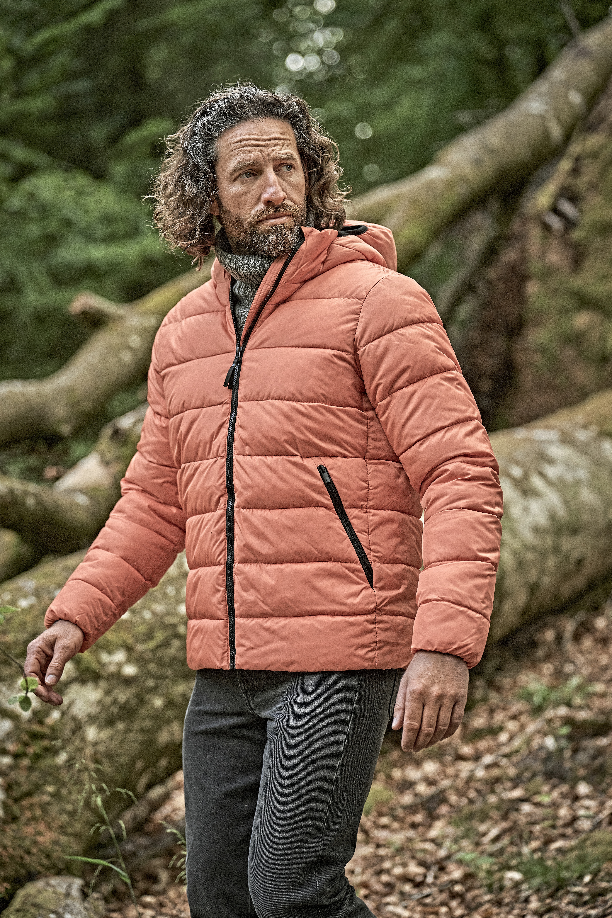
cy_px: 459
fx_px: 2091
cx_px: 306
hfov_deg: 16.7
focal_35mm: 82
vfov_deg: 24.8
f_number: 2.8
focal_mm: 82
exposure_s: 1/1600
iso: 1250
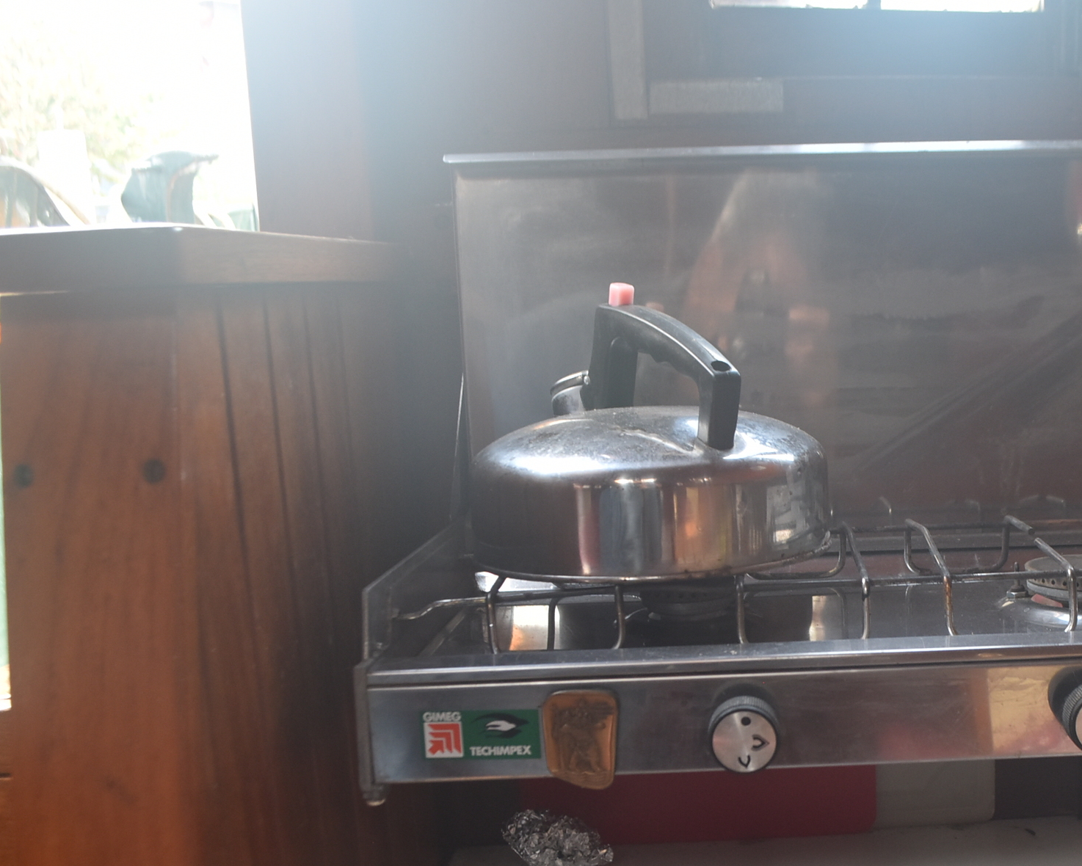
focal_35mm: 43
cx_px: 868
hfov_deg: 41.0
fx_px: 1377
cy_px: 565
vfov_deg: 34.6
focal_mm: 18
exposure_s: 1/80
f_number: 4.5
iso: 400
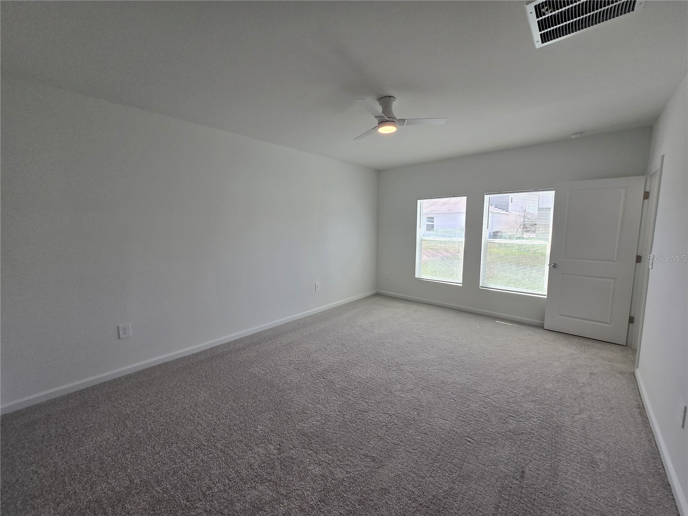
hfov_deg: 106.2
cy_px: 258
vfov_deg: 89.9
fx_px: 258
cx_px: 344
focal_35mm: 13
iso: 32
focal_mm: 1.7
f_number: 2.2
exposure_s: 1/120
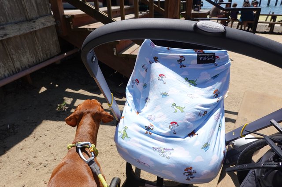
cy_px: 94
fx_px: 188
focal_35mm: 24
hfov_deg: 73.8
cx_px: 141
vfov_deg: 53.1
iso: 100
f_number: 4
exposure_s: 1/800
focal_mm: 9
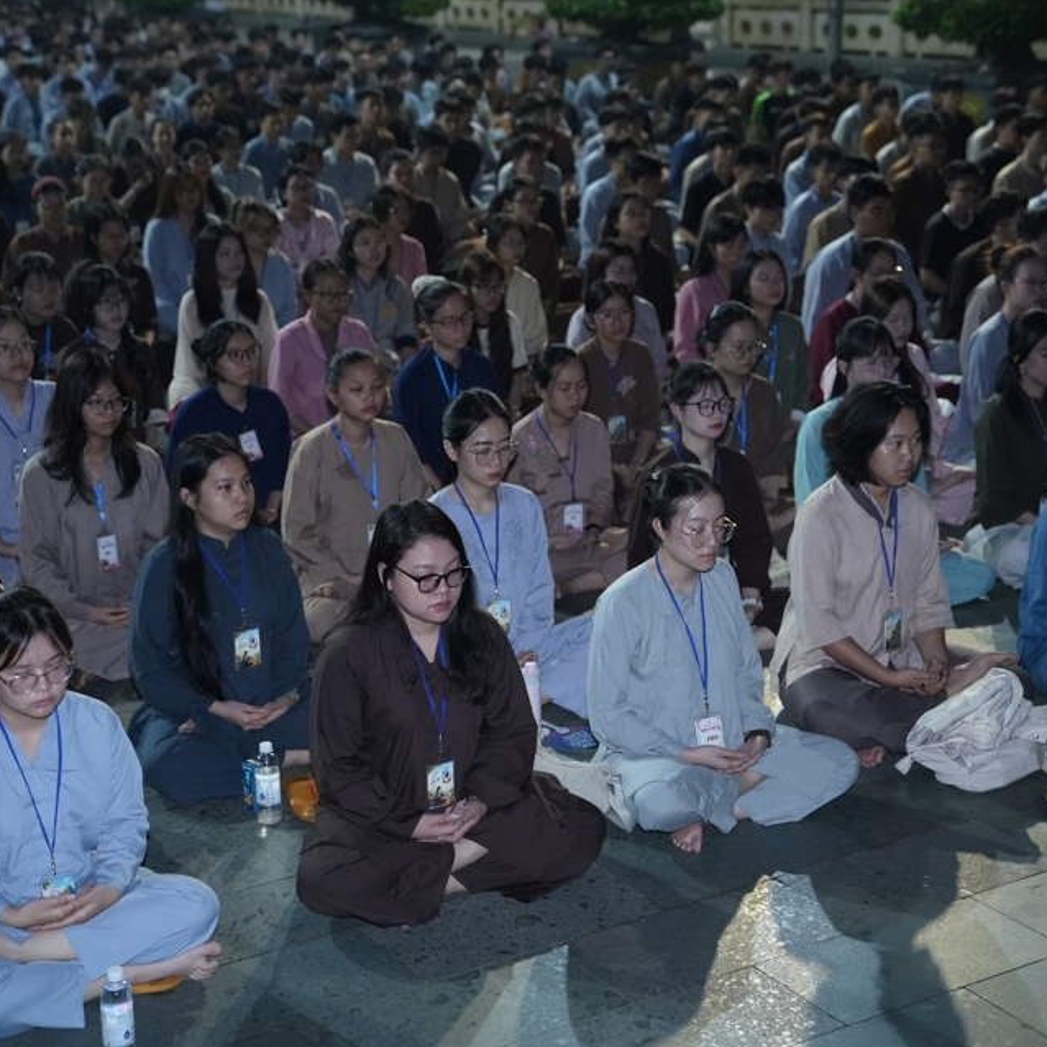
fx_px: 2087
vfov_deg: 28.2
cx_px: 542
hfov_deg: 28.2
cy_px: 528
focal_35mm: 61
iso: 5000
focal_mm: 47
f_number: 2.8
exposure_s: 1/160
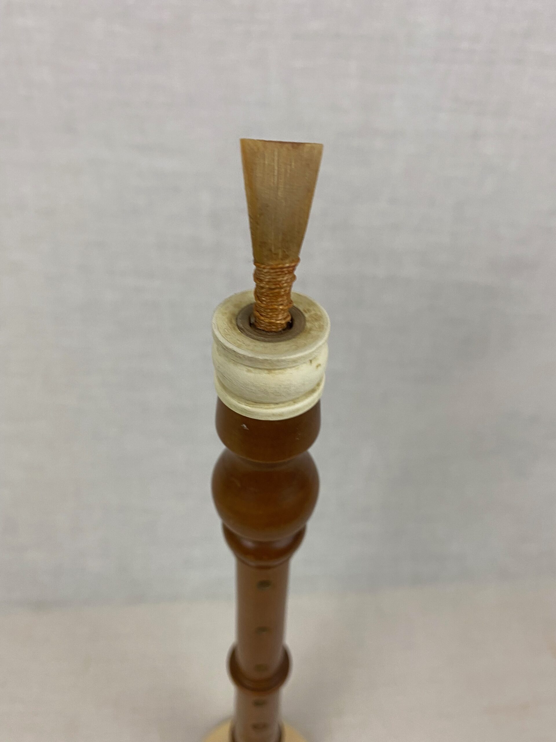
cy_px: 371
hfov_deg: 53.1
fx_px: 557
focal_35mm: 26
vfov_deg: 67.3
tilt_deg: -40.2
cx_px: 278
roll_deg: -2.1
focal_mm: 4.25
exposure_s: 1/50
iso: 80
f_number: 1.8
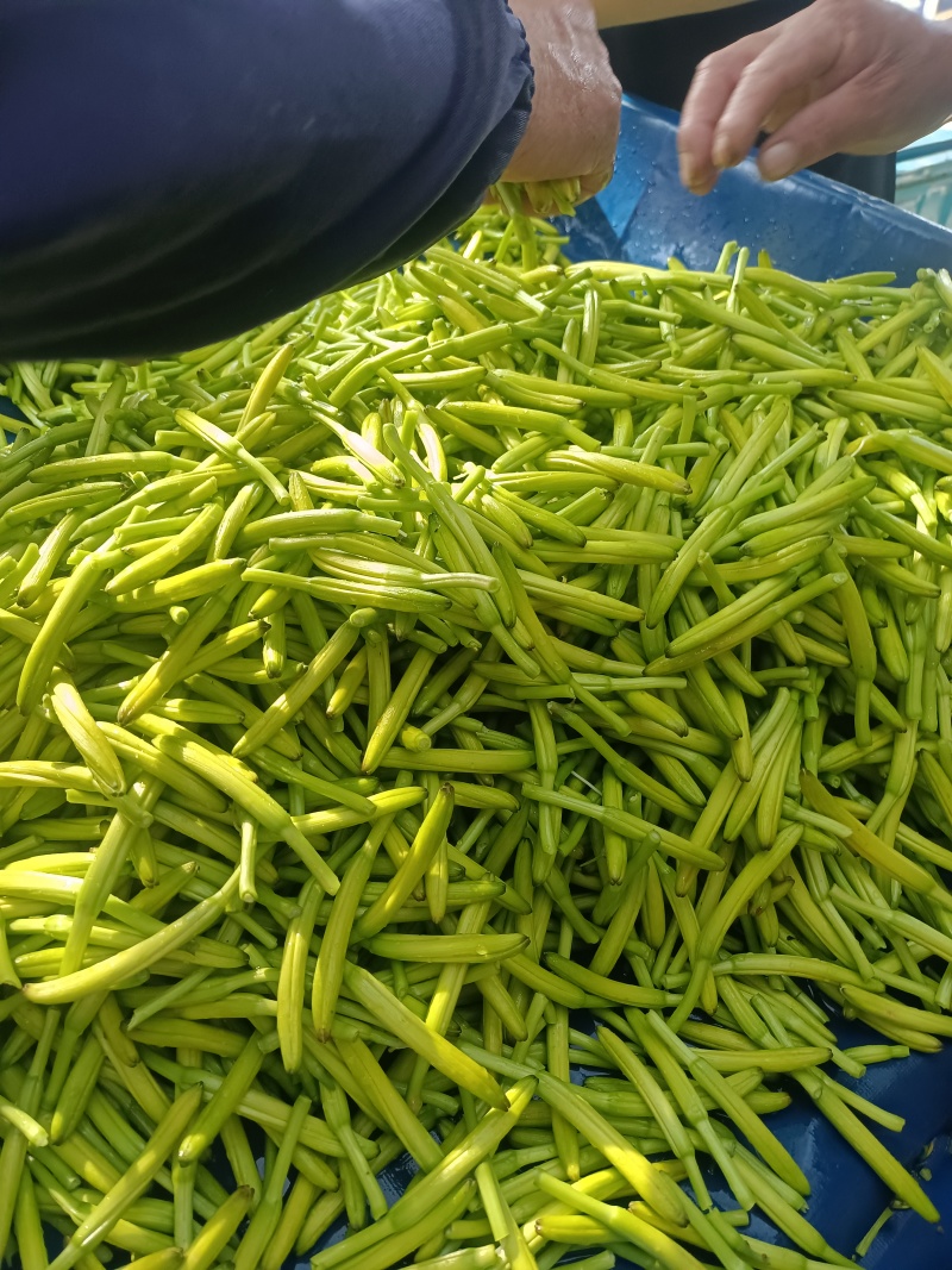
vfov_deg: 69.4
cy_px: 635
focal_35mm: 25
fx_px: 917
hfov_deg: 54.9
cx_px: 476
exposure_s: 1/100
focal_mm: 4.71
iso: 448
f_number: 1.79
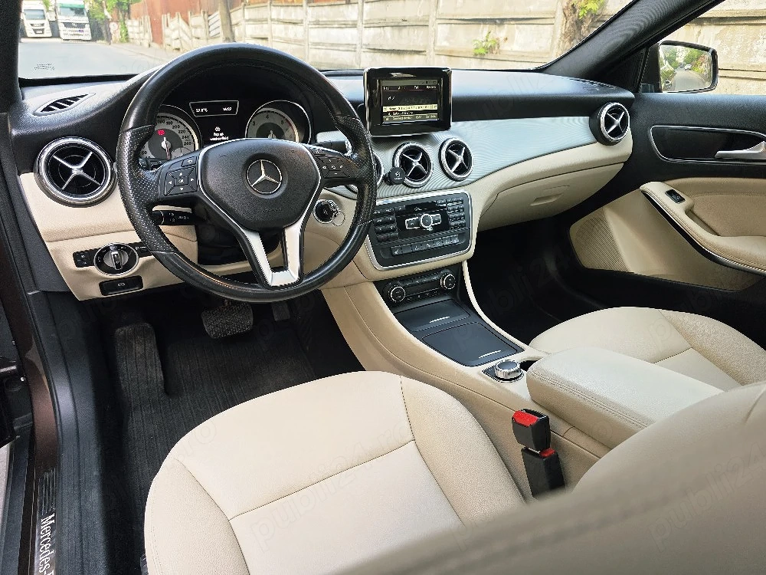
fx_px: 509
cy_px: 288
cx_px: 383
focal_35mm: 23
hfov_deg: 73.9
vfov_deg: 58.9
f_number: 1.7
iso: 32
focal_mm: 6.3
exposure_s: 1/68
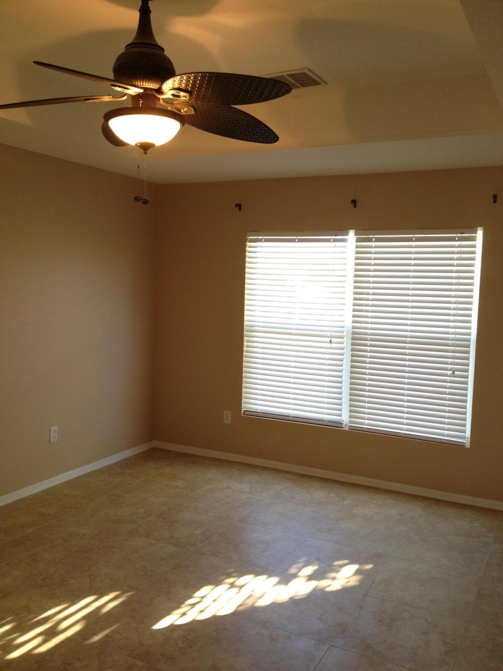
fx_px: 678
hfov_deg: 40.7
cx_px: 252
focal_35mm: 35
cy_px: 336
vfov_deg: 52.6
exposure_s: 1/30
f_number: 2.4
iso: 80
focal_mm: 4.28
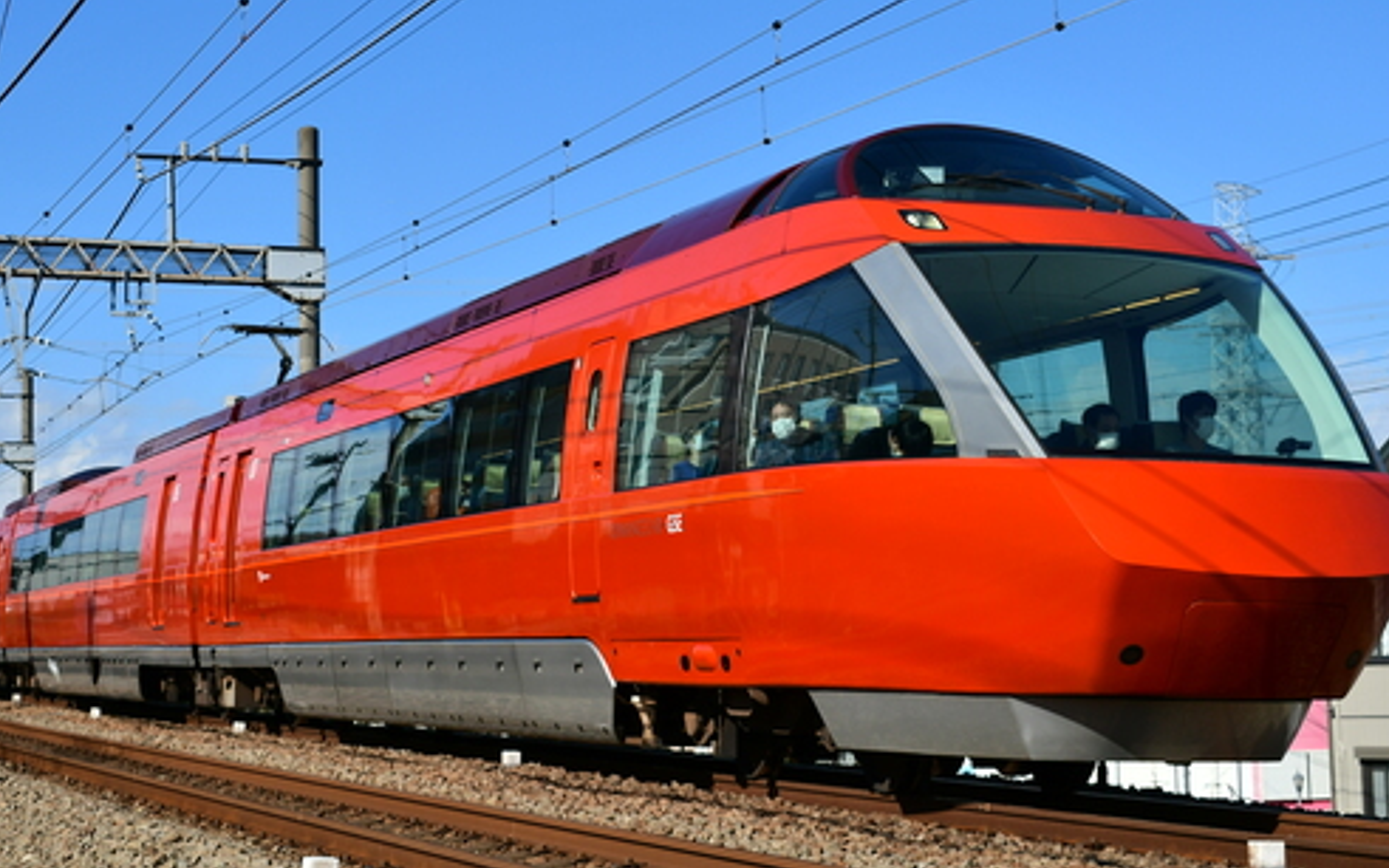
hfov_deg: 29.0
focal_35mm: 71
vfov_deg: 18.3
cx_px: 634
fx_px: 2688
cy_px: 317
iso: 200
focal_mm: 38
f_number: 6.3
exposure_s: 1/1250
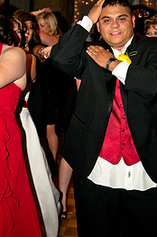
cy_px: 133
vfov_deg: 28.1
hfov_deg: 18.8
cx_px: 81
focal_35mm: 72
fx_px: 473
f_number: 3.2
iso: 400
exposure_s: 1/200
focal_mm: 28
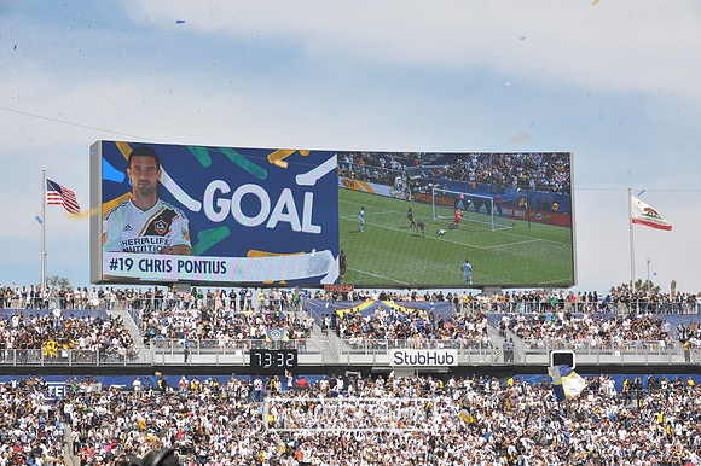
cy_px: 233
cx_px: 350
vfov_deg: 13.4
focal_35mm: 102
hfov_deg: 20.0
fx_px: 1985
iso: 250
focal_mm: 102
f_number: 11
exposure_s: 1/500
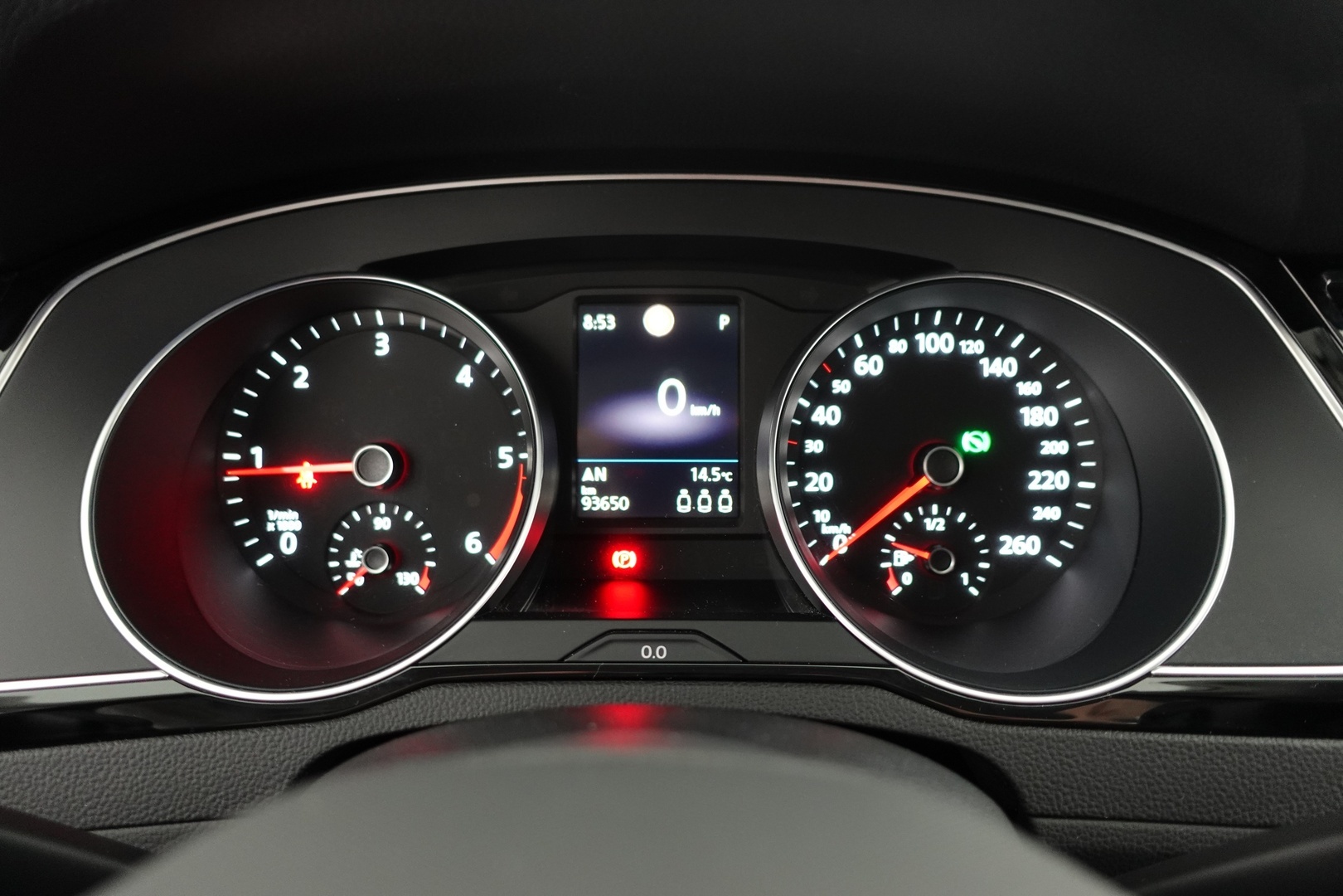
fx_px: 895
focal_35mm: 24
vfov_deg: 53.1
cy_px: 448
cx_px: 672
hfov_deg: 73.7
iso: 800
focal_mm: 9.4
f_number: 1.8
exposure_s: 1/13
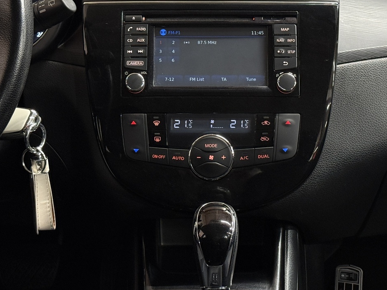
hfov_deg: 26.6
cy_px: 105
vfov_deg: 20.1
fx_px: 816
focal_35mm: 73
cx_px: 224
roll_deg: +0.2
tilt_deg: -16.7
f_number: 1.78
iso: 250
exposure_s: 1/48
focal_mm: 6.76
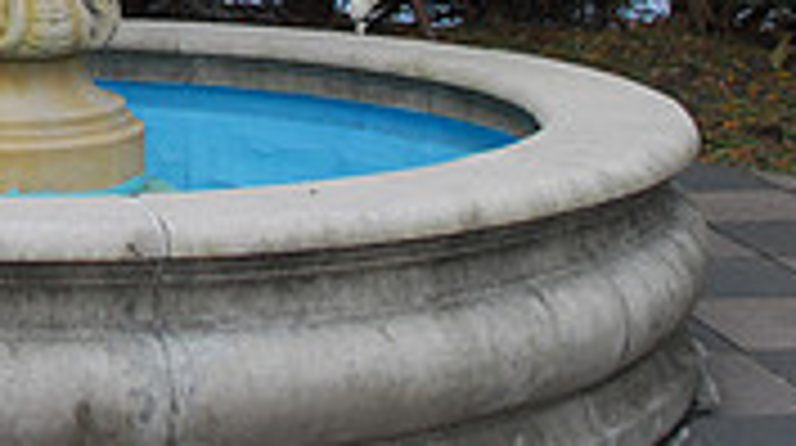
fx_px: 1960
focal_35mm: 93
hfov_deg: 21.5
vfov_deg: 12.2
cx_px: -135
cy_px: -288
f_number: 5
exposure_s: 1/90
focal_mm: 18
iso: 400
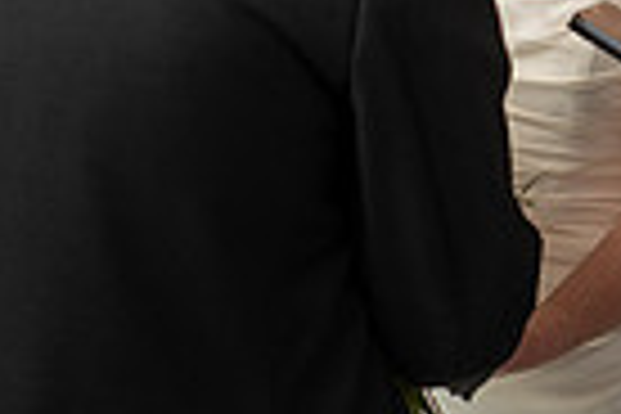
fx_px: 1742
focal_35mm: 101
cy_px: -295
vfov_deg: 12.5
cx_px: 459
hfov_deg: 20.1
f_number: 3.5
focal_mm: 24
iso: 200
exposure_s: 1/125
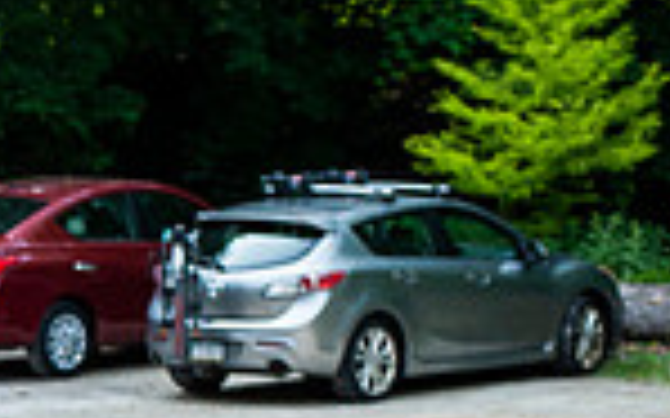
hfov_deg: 9.9
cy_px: 814
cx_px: -594
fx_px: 3614
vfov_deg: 6.4
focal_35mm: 198
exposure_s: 1/1250
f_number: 4.5
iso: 400
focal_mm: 50
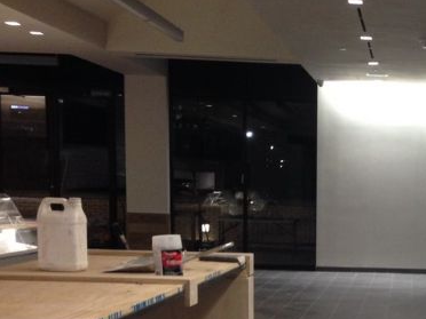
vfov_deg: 20.3
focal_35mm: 71
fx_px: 874
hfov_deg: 25.8
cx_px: 439
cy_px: 284
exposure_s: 1/20
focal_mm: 4.12
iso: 125
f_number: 2.4
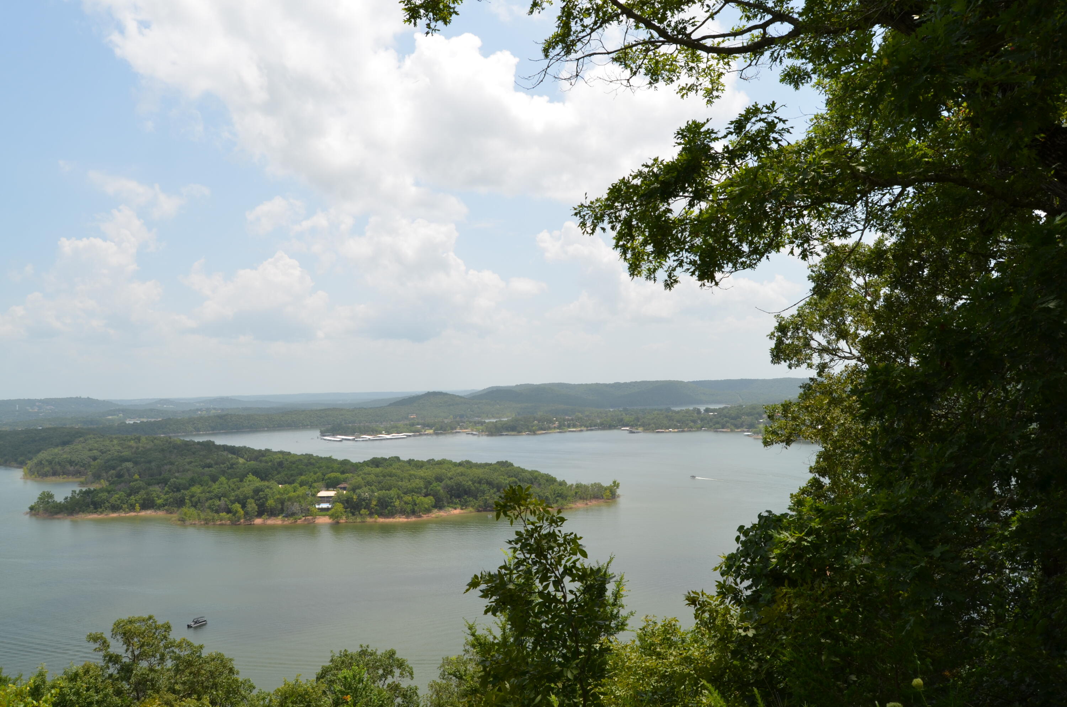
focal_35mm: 28
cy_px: 354
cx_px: 534
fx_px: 843
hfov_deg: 64.7
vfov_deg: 45.5
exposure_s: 1/250
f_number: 8
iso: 100
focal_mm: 19
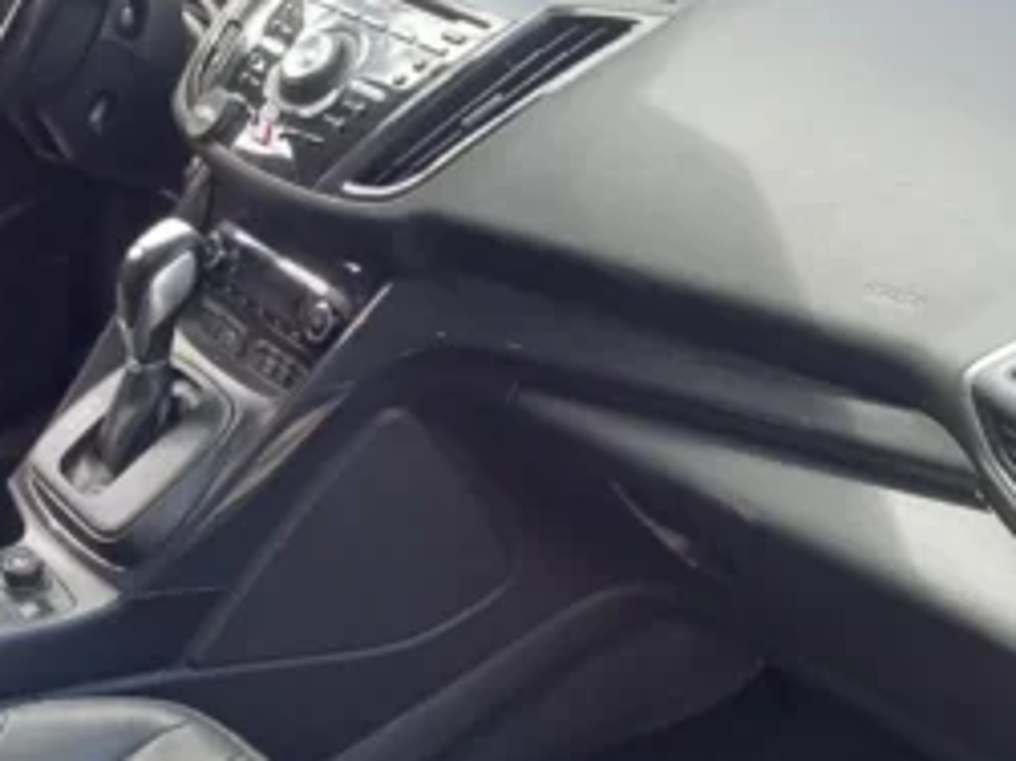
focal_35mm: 67
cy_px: 433
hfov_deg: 28.4
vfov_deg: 21.9
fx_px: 1966
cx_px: 215
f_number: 2.2
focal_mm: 3.46
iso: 100
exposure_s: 1/102
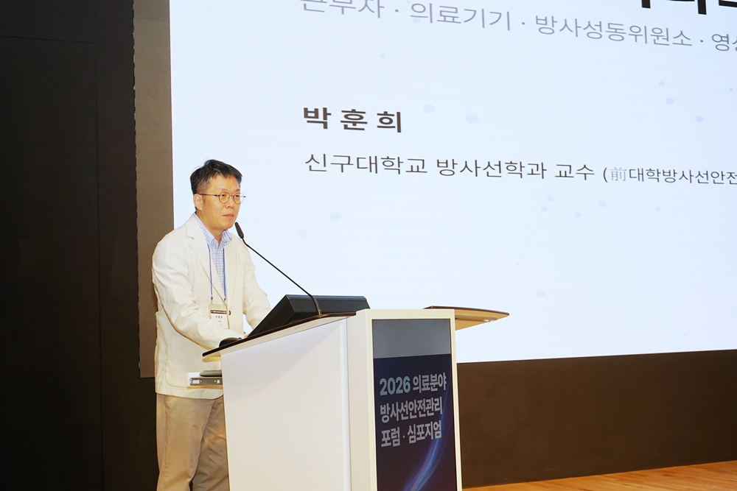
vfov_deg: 26.5
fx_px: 1044
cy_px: 246
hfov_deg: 38.9
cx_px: 368
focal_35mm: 51
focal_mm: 51
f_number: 7.1
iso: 400
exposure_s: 1/100
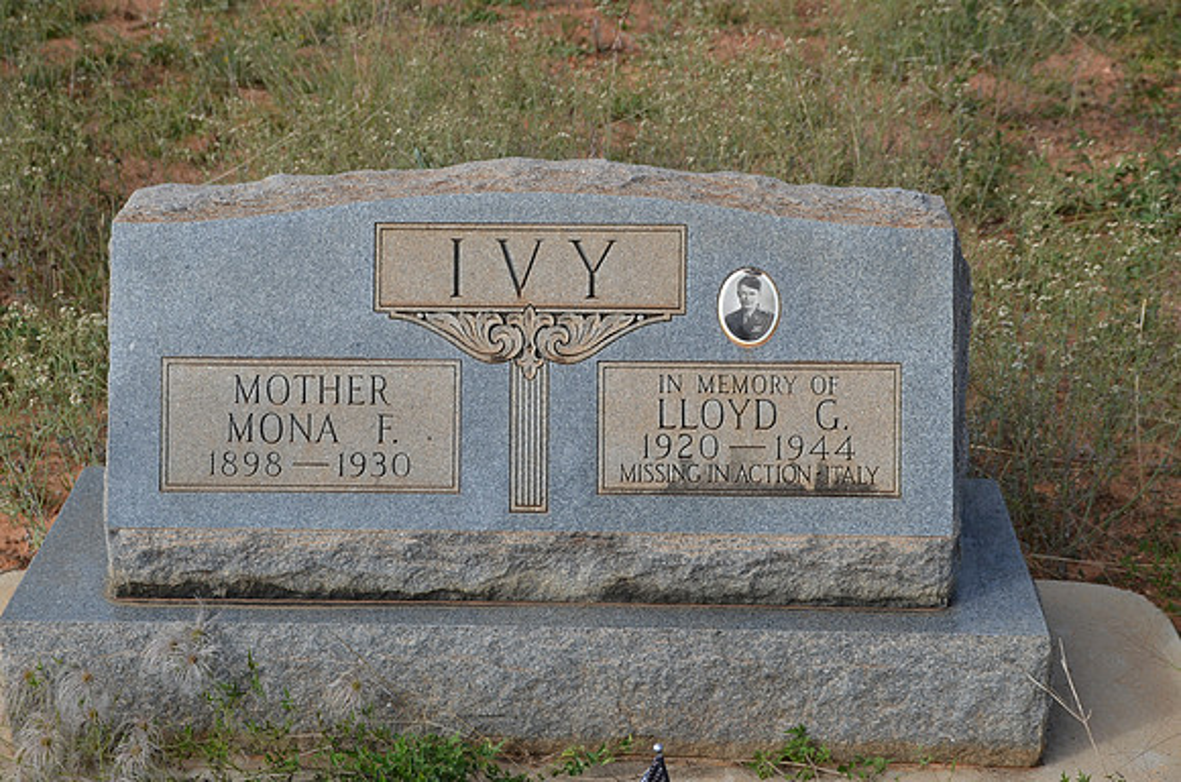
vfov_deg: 23.7
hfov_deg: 35.1
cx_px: 590
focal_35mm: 57
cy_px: 391
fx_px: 1866
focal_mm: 38
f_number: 7.1
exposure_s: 1/200
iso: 200
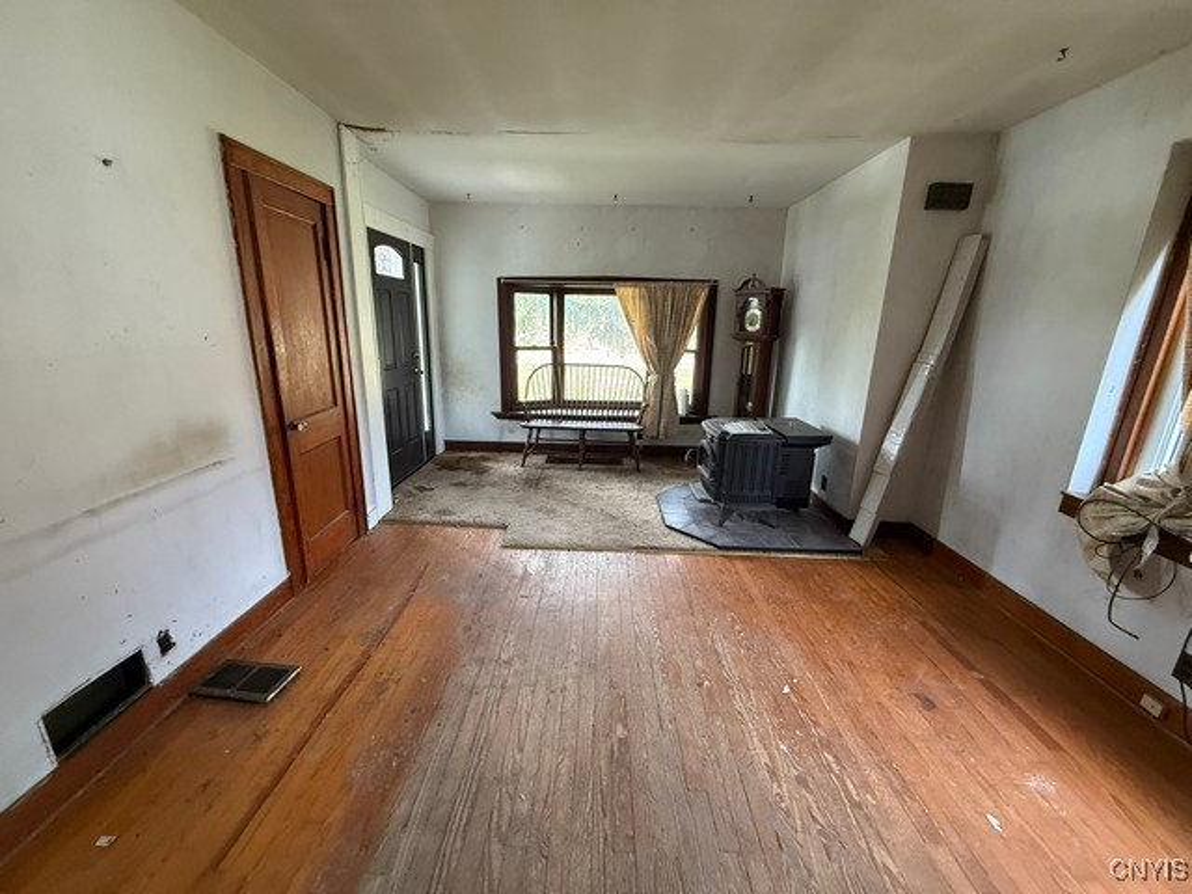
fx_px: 482
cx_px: 596
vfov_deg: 85.7
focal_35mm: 14
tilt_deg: -14.5
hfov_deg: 102.1
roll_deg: -1.7
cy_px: 447
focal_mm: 2.22
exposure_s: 1/90
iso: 320
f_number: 2.2
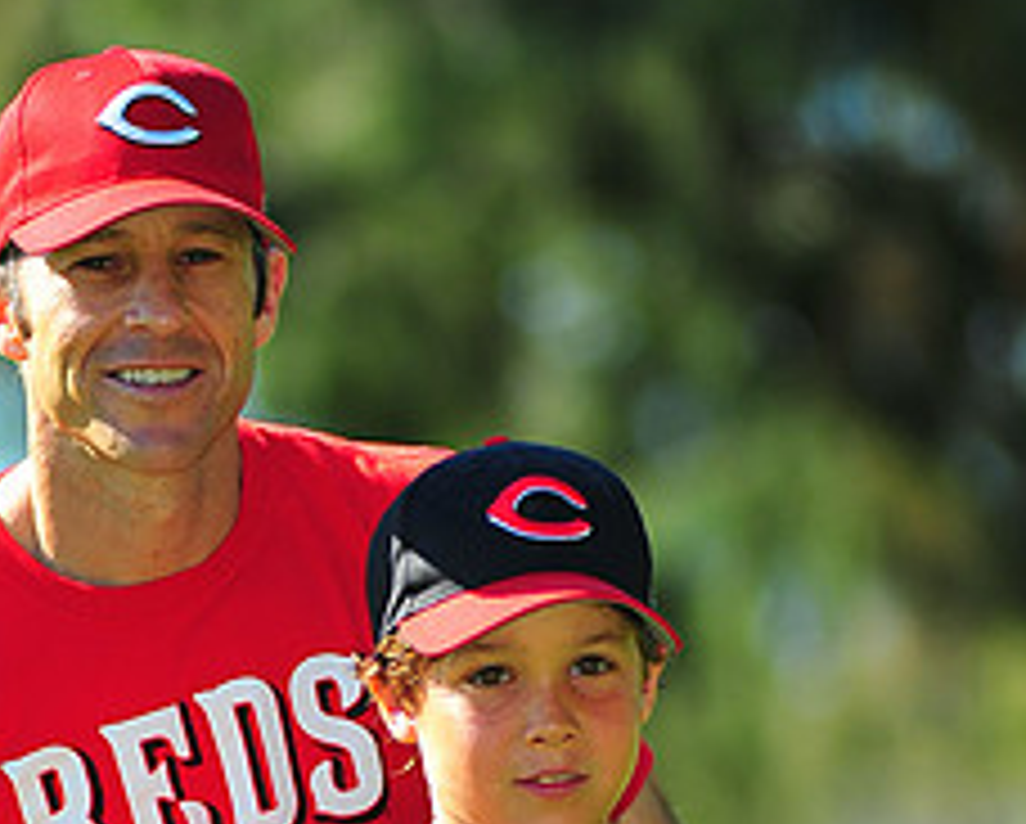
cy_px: 1027
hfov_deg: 4.5
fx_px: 13044
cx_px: 351
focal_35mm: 429
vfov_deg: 3.6
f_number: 3.5
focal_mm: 180
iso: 200
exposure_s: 1/1000
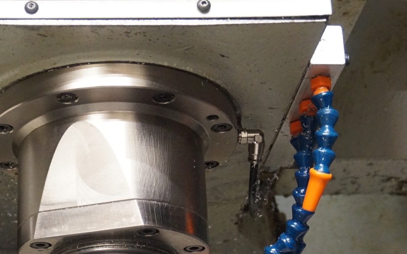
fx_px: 909
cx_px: 108
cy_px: 230
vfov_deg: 15.7
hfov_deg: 25.0
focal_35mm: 82
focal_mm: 28
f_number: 4.5
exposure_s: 1/25
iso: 3200
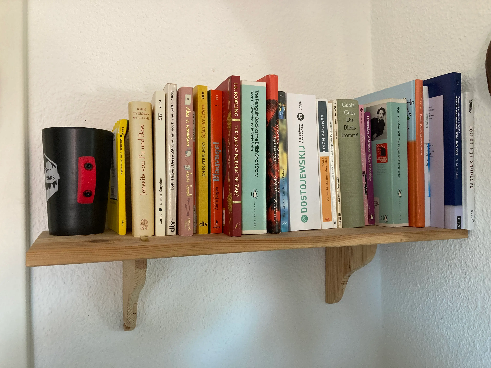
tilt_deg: +2.3
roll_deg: +1.5
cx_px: 246
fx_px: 397
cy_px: 184
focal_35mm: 28
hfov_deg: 63.4
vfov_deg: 49.7
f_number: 1.8
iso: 200
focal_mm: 3.99
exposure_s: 1/60
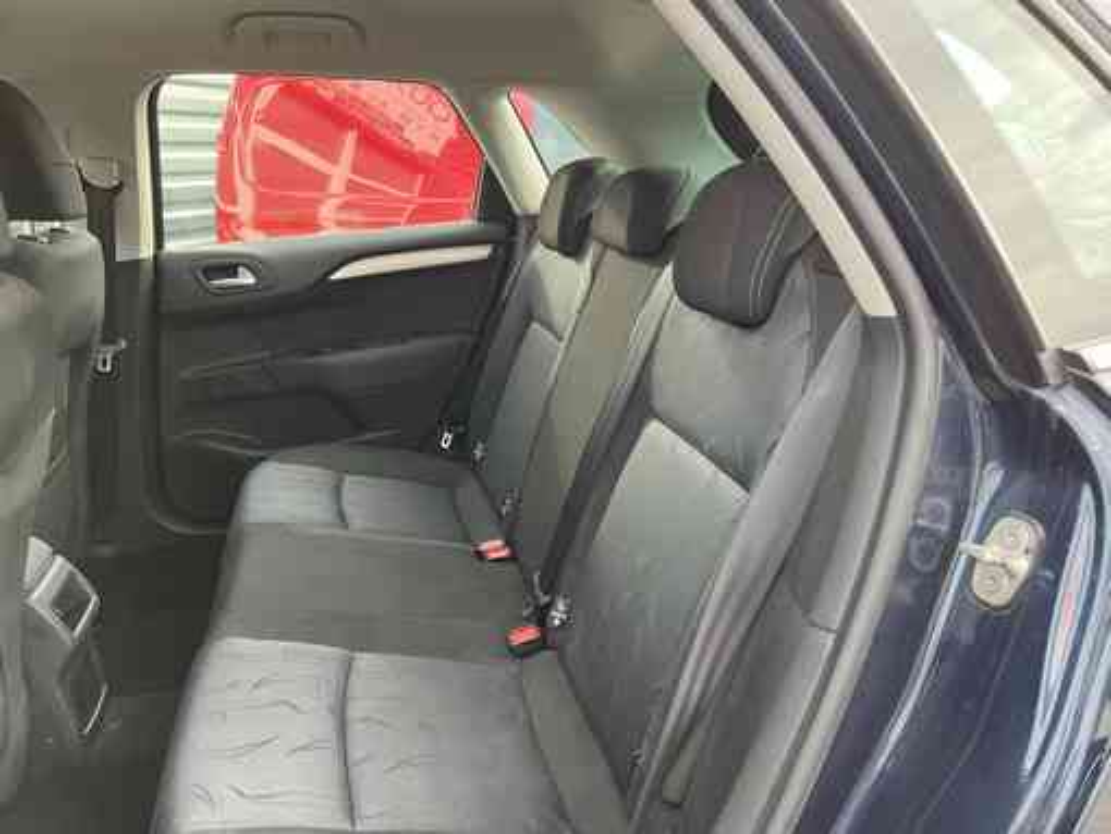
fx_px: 835
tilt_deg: -16.6
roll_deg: +1.6
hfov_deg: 67.3
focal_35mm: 26
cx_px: 556
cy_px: 417
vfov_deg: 53.1
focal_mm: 5.7
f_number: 1.5
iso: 80
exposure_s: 1/121
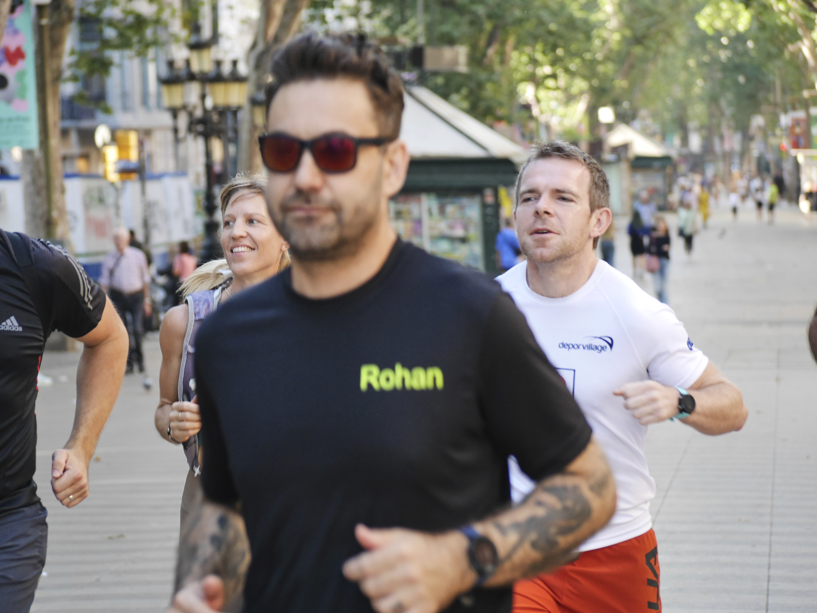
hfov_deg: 10.9
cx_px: 408
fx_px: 4297
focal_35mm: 182
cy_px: 306
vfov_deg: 8.2
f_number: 4.6
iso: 800
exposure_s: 1/200
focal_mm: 91
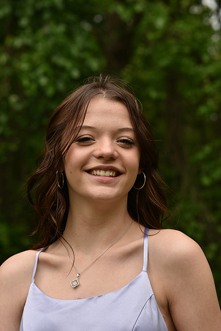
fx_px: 782
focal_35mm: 85
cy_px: 166
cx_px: 110
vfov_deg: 23.9
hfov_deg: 16.1
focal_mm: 85
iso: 200
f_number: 5.6
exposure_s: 1/320
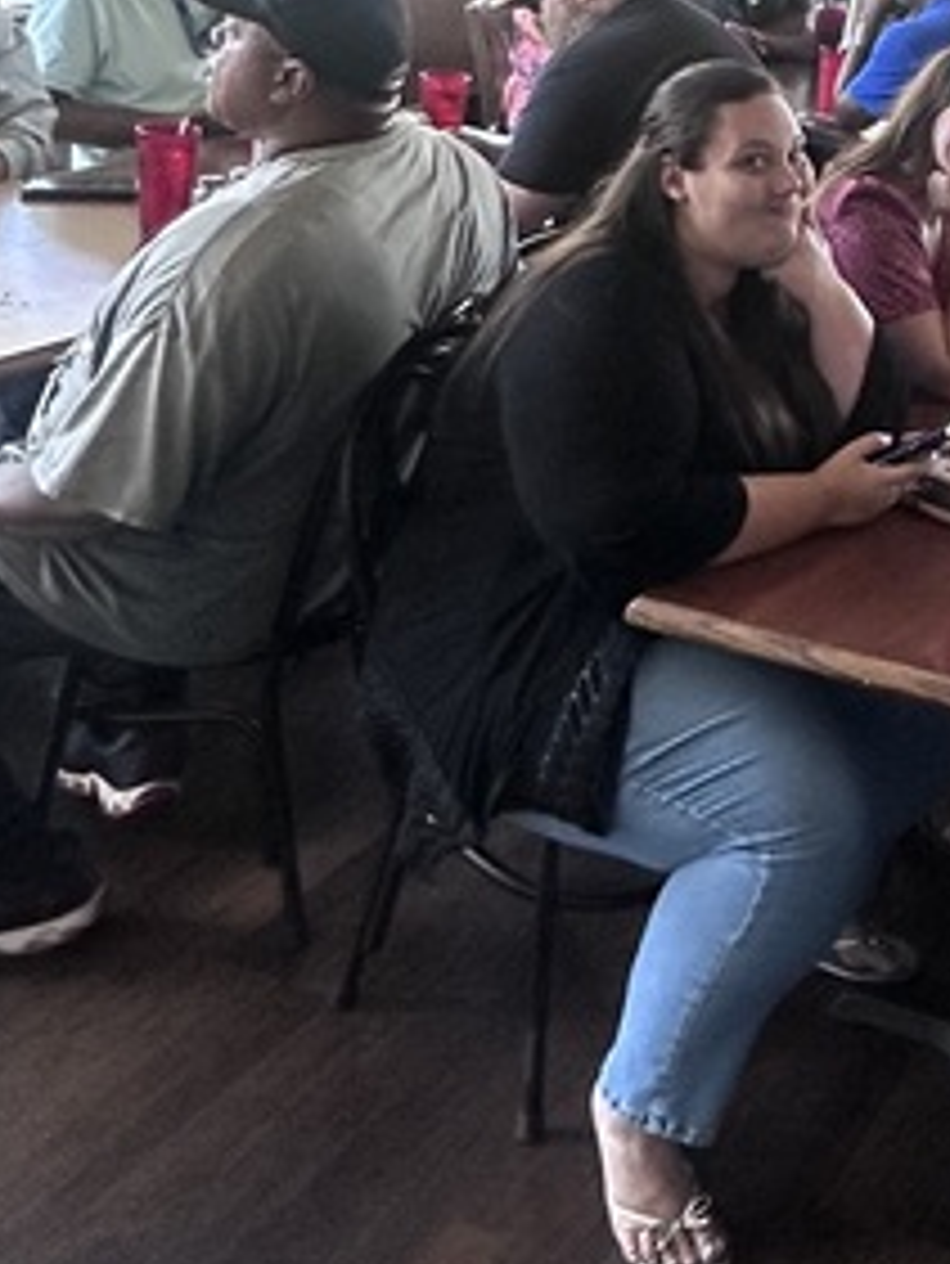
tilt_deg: -9.5
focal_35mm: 51
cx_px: 1270
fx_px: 1865
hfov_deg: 24.5
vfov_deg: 35.4
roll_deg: -10.2
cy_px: 139
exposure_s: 1/120
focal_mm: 2.22
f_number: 2.2
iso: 250
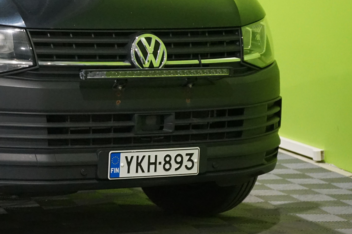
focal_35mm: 147
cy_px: 49
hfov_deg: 13.7
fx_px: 1437
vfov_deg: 9.3
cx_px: -25
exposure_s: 1/125
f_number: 7.1
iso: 6400
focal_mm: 68
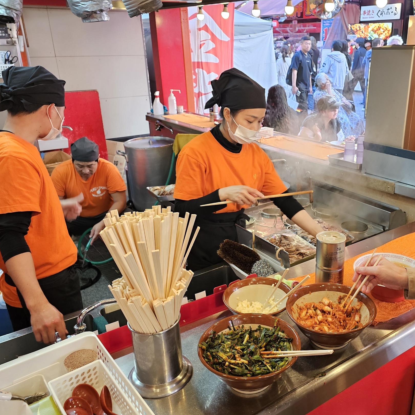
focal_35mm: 32
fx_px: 434
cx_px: 278
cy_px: 211
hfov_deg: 50.2
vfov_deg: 51.1
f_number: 1.7
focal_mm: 6.3
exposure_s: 1/100
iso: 125
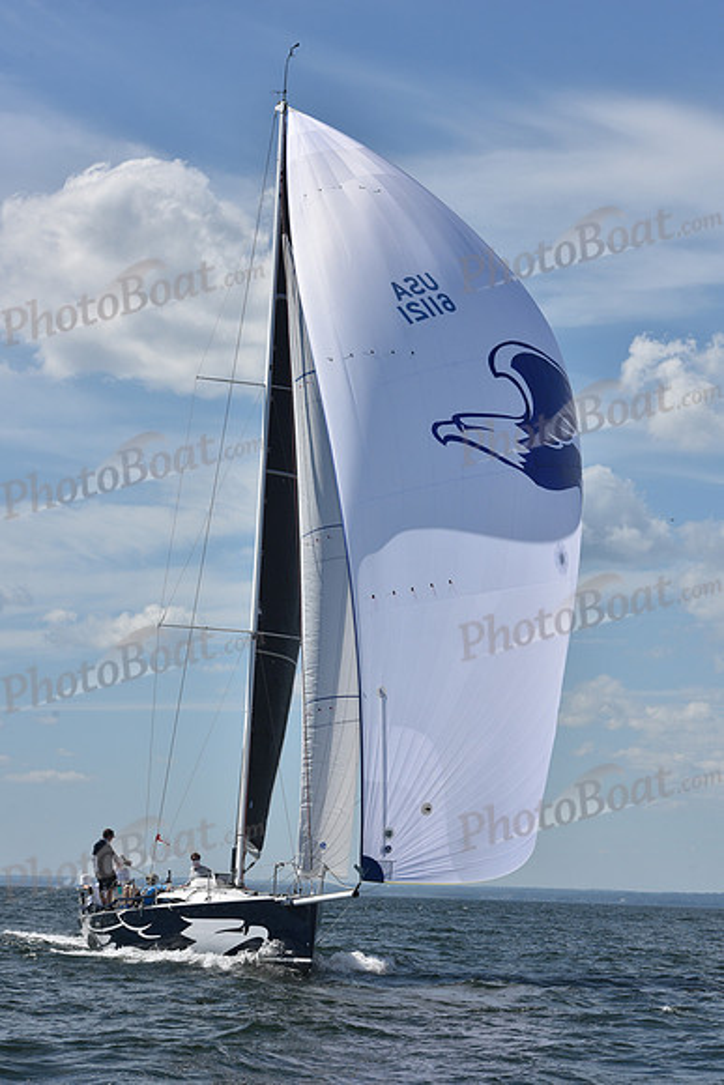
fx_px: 2864
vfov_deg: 21.5
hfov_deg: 14.4
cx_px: 362
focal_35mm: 95
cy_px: 542
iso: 320
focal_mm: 95
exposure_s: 1/1250
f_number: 11
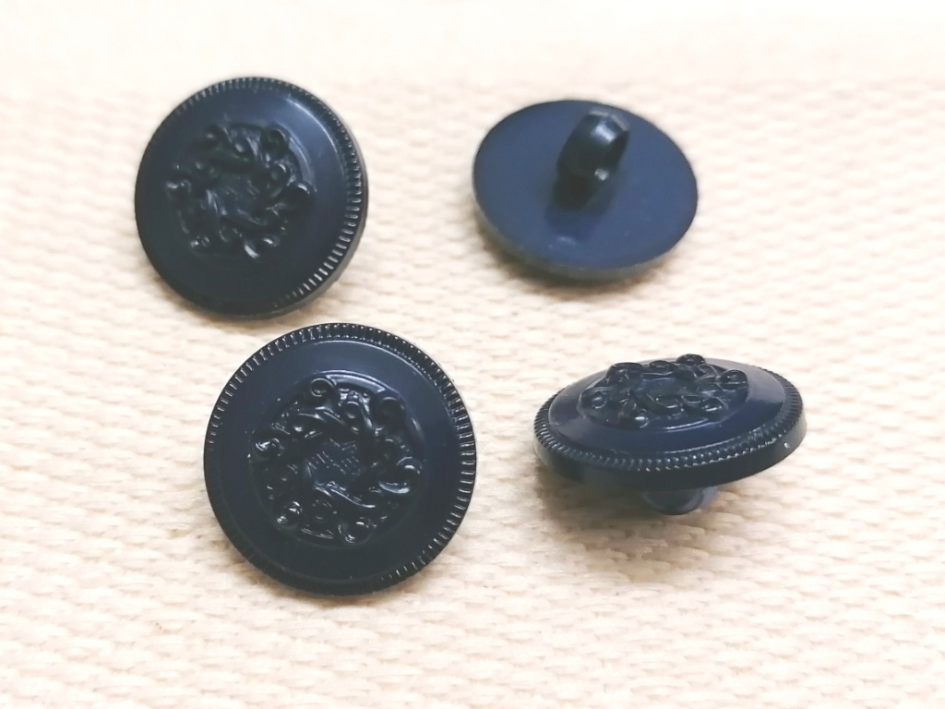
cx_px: 472
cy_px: 354
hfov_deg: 65.3
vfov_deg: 51.4
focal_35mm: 27
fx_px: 737
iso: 160
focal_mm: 4.75
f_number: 1.8
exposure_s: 1/50
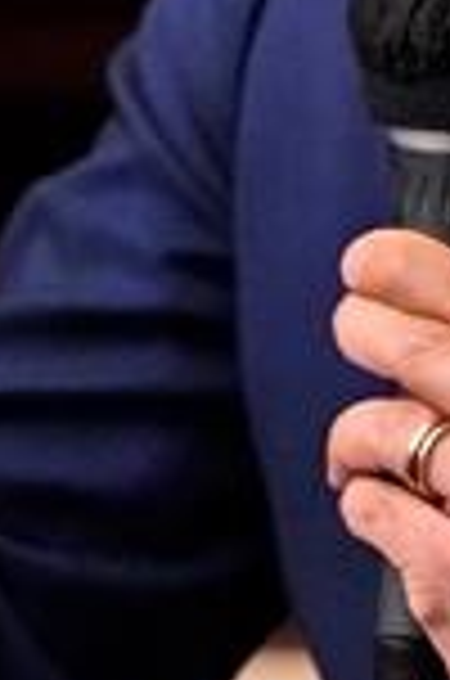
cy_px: 54
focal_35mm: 1725
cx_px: 304
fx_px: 32491
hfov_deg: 0.8
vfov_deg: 1.2
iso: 6400
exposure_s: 1/640
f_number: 3.2
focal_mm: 400
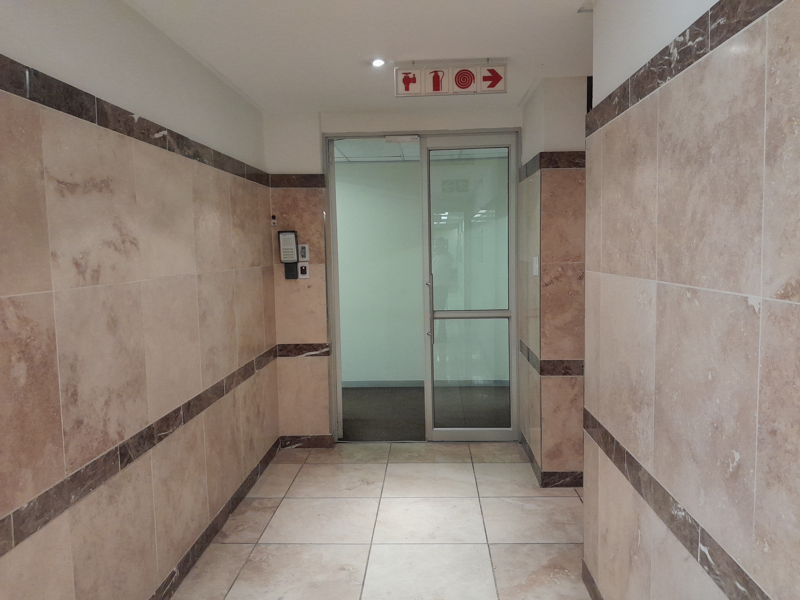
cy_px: 300
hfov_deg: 65.3
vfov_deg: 51.4
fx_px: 624
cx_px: 400
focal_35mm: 27
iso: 320
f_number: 1.8
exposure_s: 1/50
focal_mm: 4
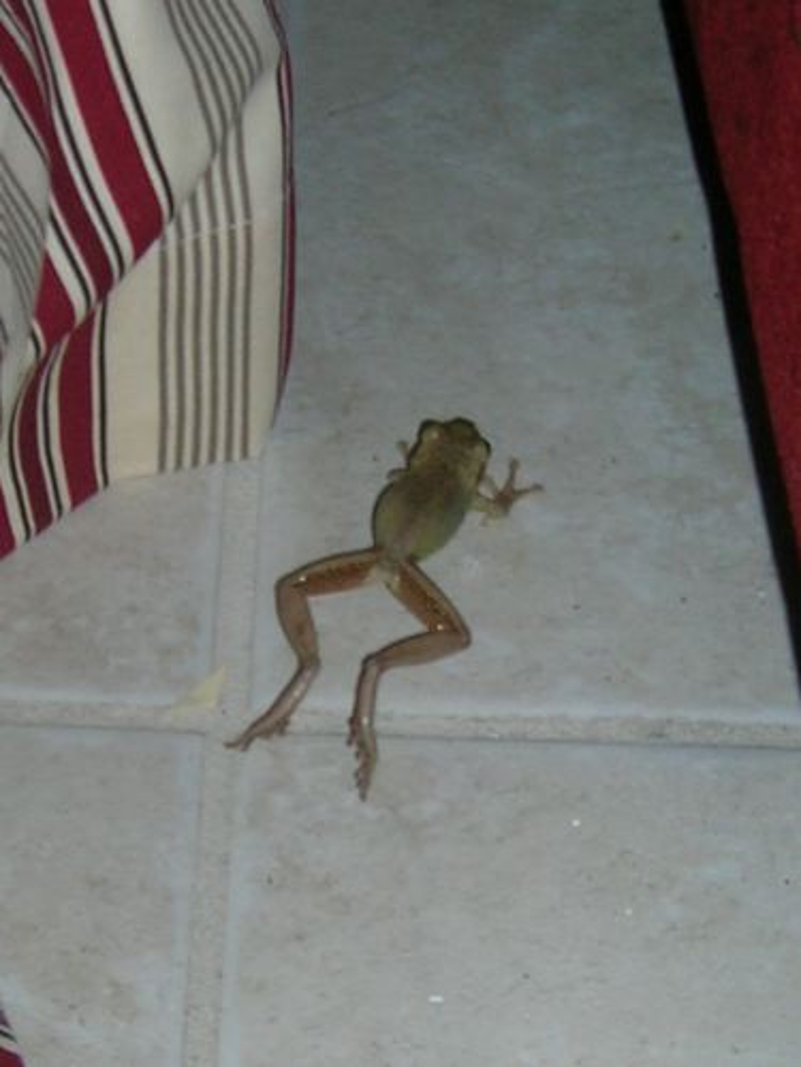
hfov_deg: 41.8
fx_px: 1049
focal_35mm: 34
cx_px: 400
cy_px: 534
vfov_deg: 54.0
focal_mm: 5.7
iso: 50
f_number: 2.9
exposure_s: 1/60.1
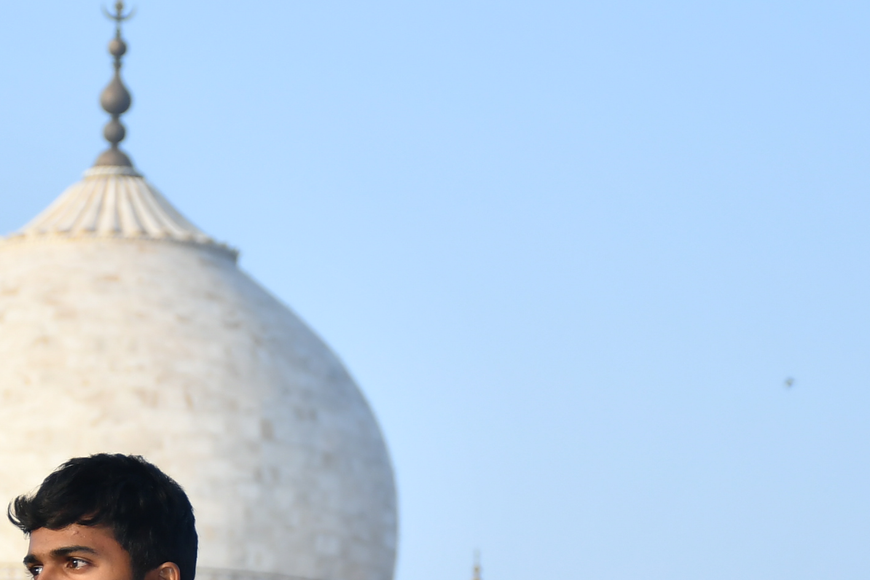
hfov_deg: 7.0
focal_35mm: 292
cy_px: 645
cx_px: 156
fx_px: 7056
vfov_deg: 4.7
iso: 200
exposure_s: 1/500
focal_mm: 66
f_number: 5.6
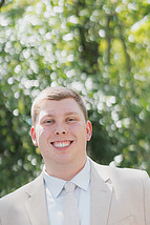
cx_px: 82
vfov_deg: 19.0
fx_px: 655
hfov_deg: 13.1
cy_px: 210
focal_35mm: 105
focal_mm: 50
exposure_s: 1/5000
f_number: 1.8
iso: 800
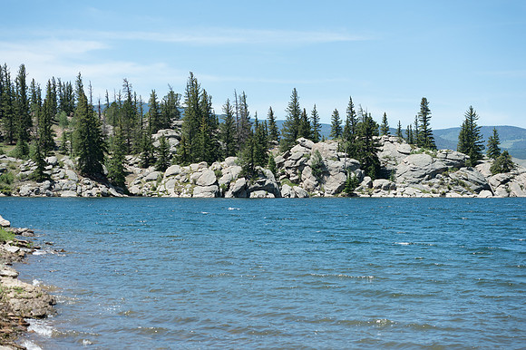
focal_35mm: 70
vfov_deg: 19.4
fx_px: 1022
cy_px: 175
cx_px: 263
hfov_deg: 28.9
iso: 200
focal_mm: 70
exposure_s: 1/1600
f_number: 8
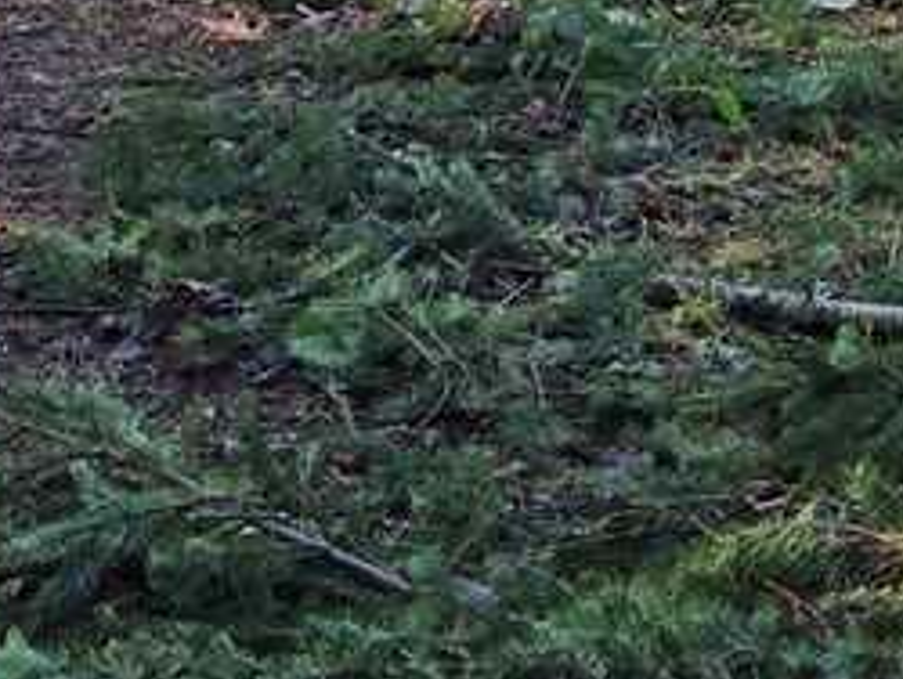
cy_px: -733
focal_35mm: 147
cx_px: 585
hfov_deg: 13.4
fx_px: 3838
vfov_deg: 9.4
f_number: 1.8
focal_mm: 5.4
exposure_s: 1/221
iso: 25
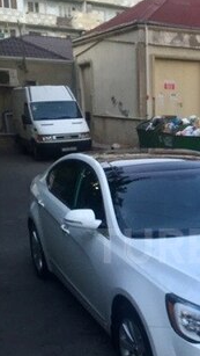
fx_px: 480
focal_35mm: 51
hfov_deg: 22.4
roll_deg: -2.0
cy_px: 246
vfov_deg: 39.9
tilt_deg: -10.0
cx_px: 213
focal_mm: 4.15
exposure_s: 1/33
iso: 50
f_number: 2.2
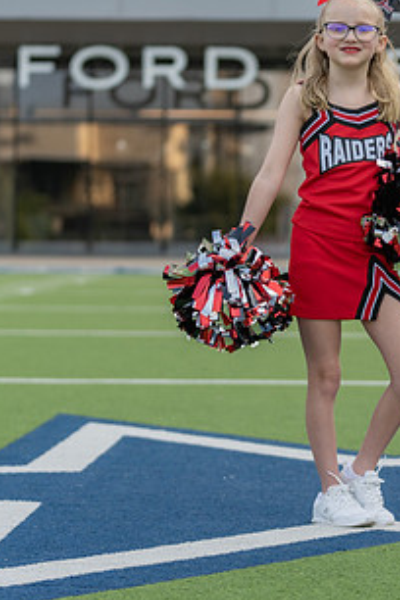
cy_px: 230
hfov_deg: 9.4
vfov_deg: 14.0
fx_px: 2433
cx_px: 353
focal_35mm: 146
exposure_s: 1/320
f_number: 2.8
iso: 125
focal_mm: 76
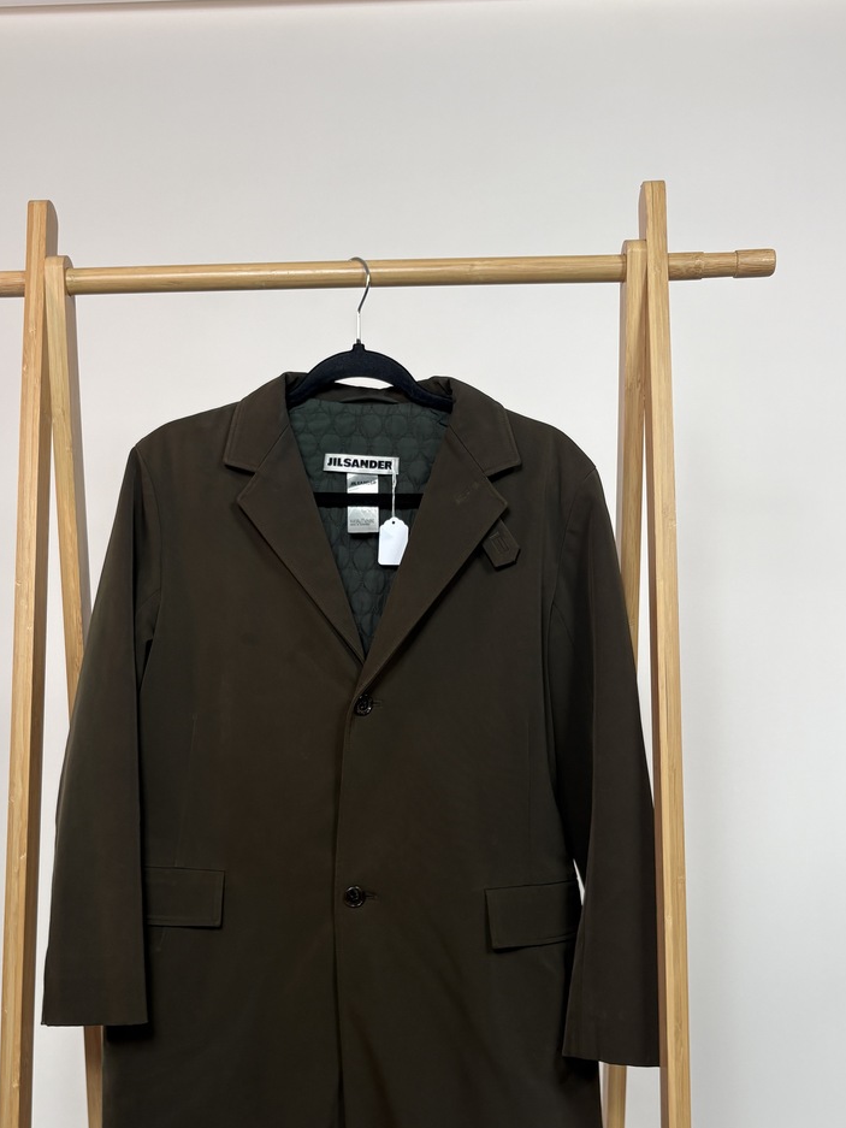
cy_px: 706
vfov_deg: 49.6
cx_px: 330
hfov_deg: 38.5
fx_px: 1205
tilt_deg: -1.5
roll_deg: +0.0
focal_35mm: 37
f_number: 1.6
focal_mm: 5.96
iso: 50
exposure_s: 1/120
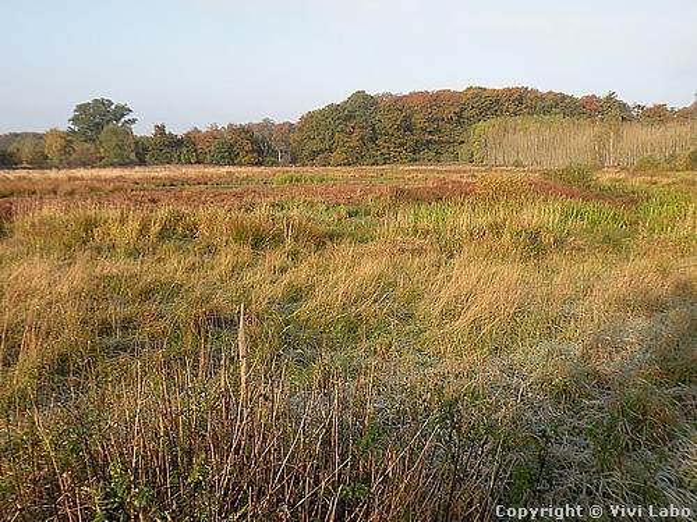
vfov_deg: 42.9
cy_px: 261
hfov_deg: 55.4
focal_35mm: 33
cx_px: 348
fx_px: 664
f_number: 5.6
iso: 64
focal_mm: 5.8
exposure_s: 1/150
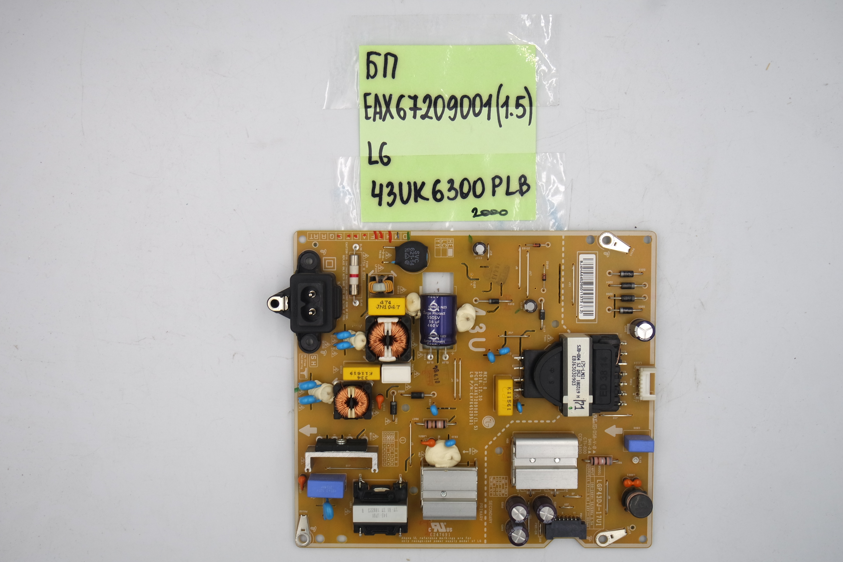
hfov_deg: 45.4
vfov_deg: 31.2
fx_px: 1007
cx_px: 422
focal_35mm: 43
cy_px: 281
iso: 160
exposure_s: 1/100
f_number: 5.6
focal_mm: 16
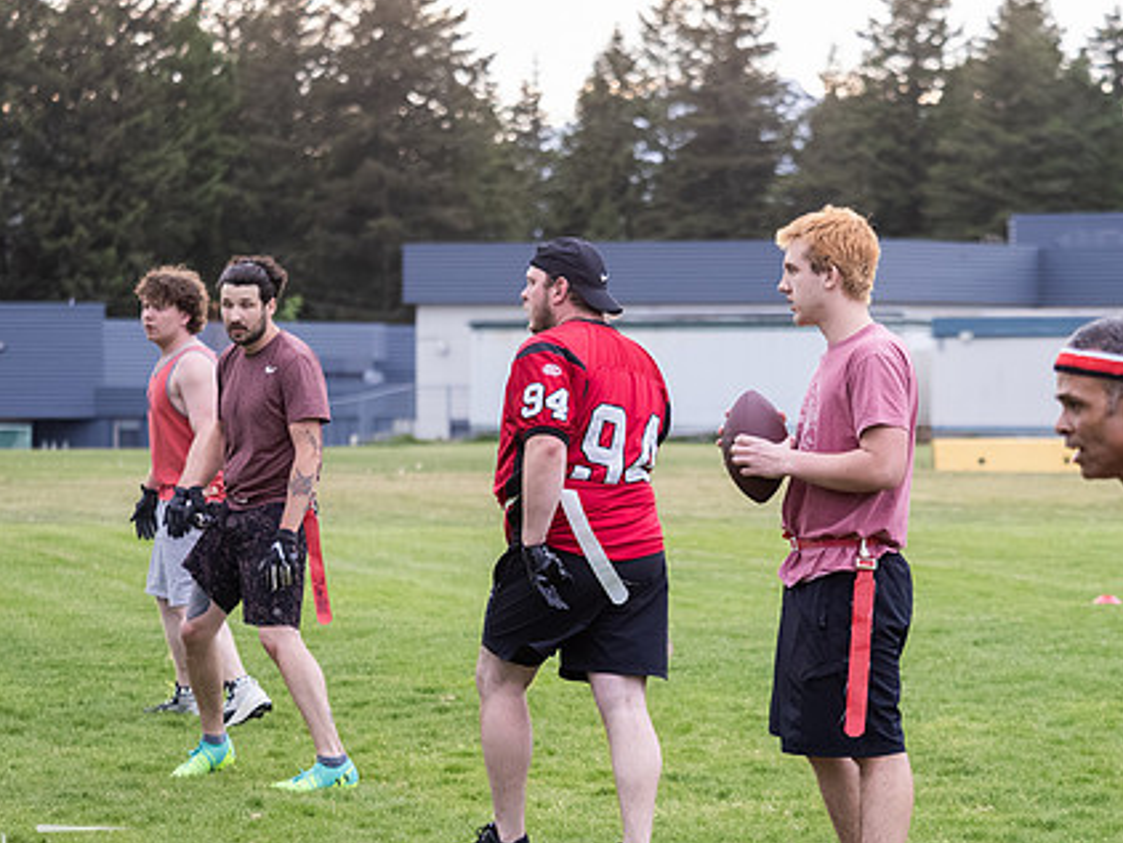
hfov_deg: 10.7
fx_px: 5973
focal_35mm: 184
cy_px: 536
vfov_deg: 8.1
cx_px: 660
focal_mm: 67
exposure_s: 1/1250
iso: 1600
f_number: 2.8
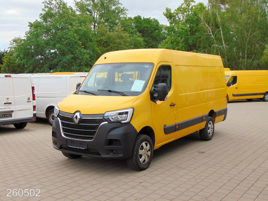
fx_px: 325
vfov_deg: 34.3
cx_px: 134
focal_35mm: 42
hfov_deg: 44.8
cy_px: 100
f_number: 3.3
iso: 80
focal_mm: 7.6
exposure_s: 1/500
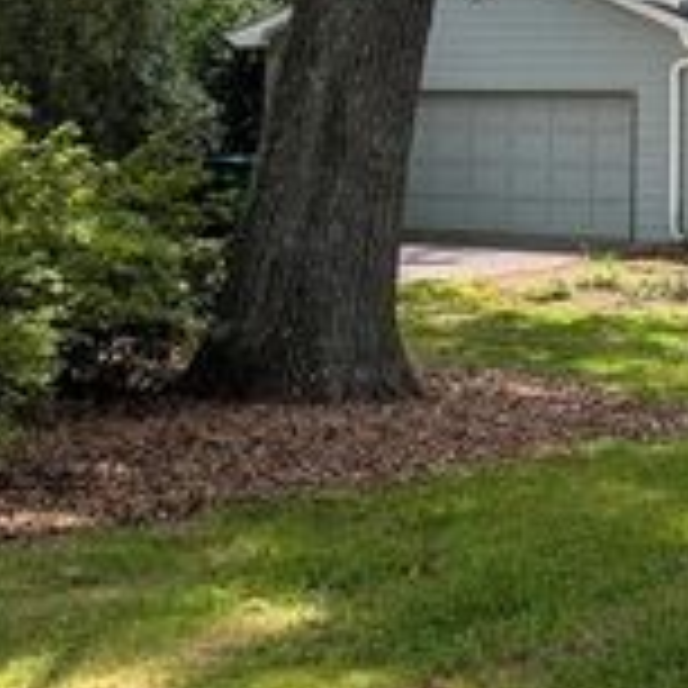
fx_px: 1619
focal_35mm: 72
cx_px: 904
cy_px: -11
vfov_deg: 23.0
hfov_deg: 21.6
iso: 45
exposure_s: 1/2632
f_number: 1.89
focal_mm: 5.43
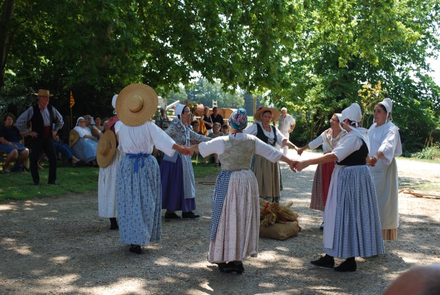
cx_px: 220
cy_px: 148
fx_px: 661
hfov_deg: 36.8
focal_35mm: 54
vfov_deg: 25.2
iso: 140
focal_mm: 36
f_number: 5.6
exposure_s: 1/125
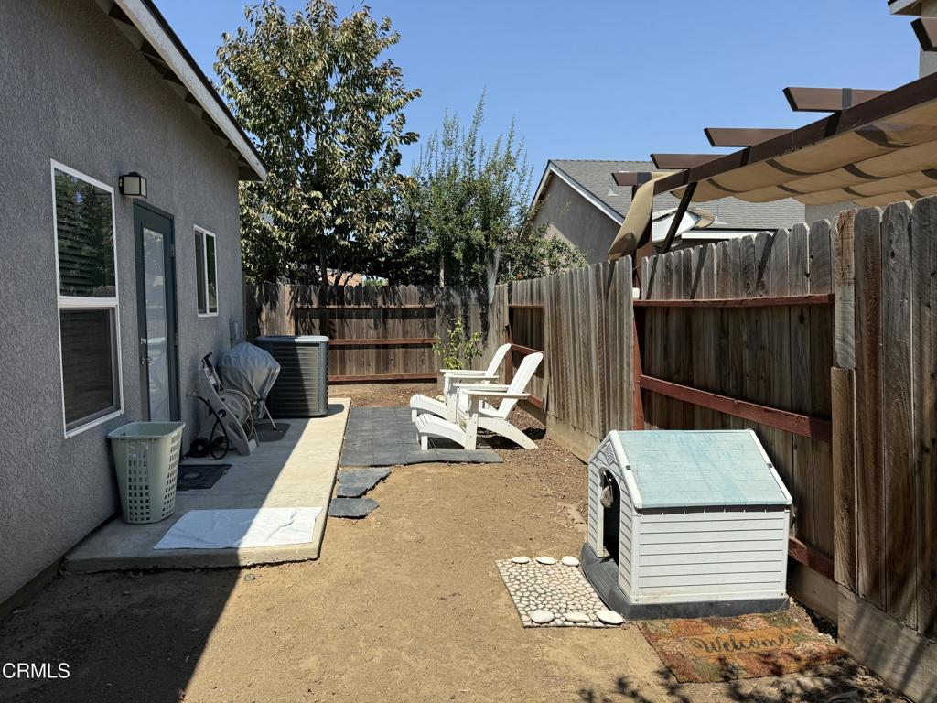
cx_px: 468
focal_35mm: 24
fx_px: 650
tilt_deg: -3.4
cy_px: 352
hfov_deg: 71.6
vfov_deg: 56.8
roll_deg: +1.2
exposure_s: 1/4167
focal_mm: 6.76
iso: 80
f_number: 1.78
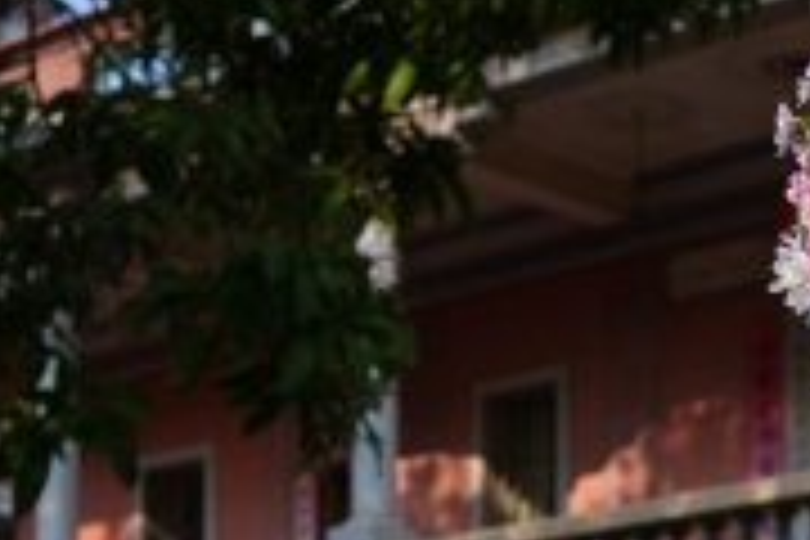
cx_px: 855
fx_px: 2677
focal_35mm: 119
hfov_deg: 16.7
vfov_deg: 10.9
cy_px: 886
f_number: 3.5
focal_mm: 35
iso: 100
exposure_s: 1/1000
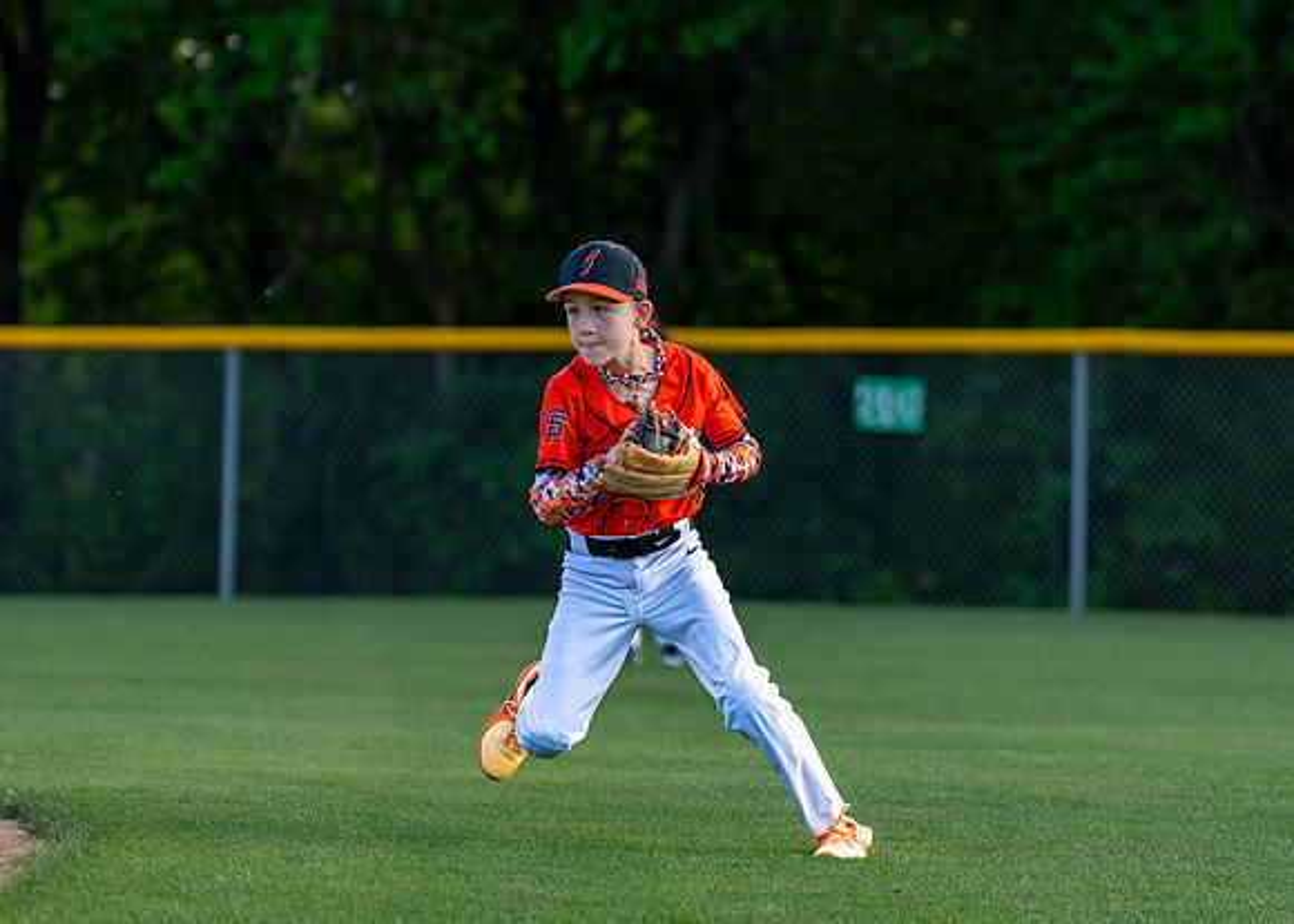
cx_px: 754
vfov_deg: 6.0
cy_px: 351
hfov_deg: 8.4
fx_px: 8805
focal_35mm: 240
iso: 250
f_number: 2.8
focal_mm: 125
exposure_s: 1/1600
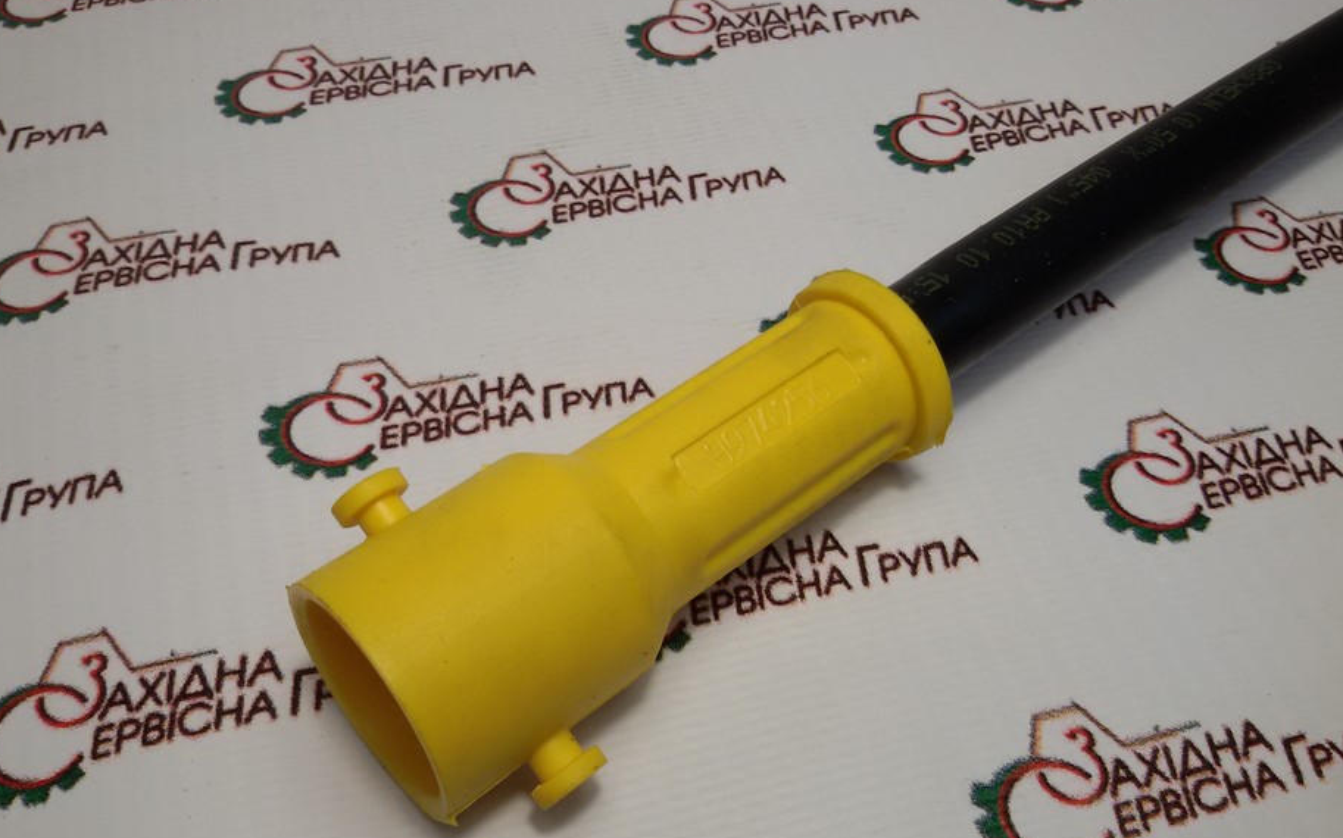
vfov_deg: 35.2
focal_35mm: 36
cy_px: 494
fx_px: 1317
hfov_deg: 54.0
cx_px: 668
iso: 40
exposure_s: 1/100
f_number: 2.4
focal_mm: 2.93
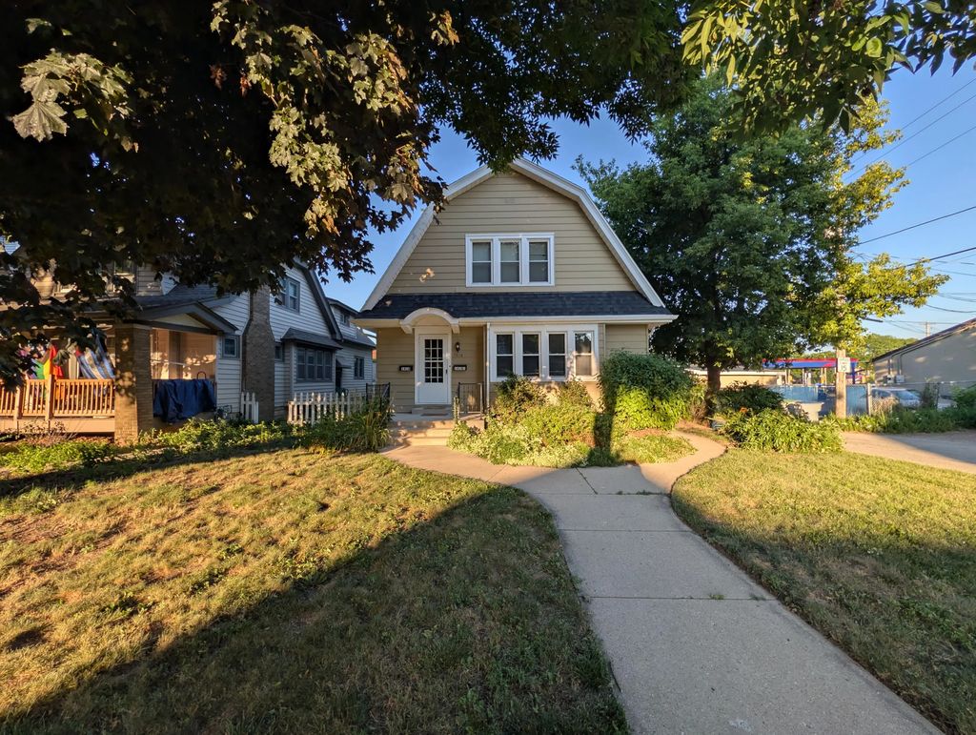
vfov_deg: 94.6
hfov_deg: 110.5
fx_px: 339
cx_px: 488
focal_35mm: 12
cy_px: 368
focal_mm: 2.02
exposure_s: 1/1305
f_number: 1.7
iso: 54
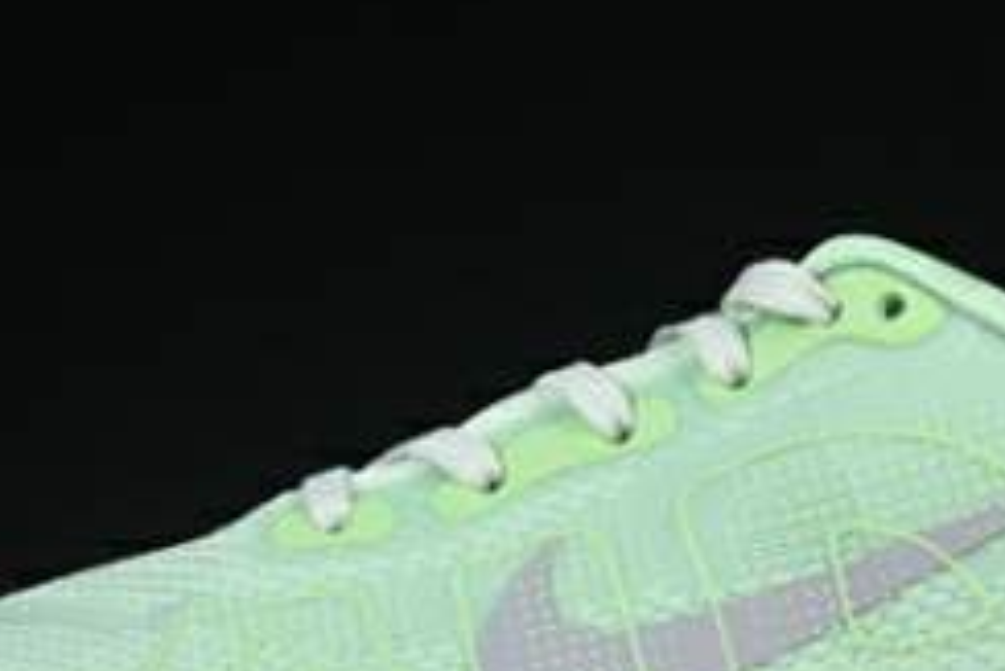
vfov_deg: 6.1
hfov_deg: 9.2
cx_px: 708
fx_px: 6257
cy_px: 609
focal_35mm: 224
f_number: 8
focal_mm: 50
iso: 160
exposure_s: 1/100
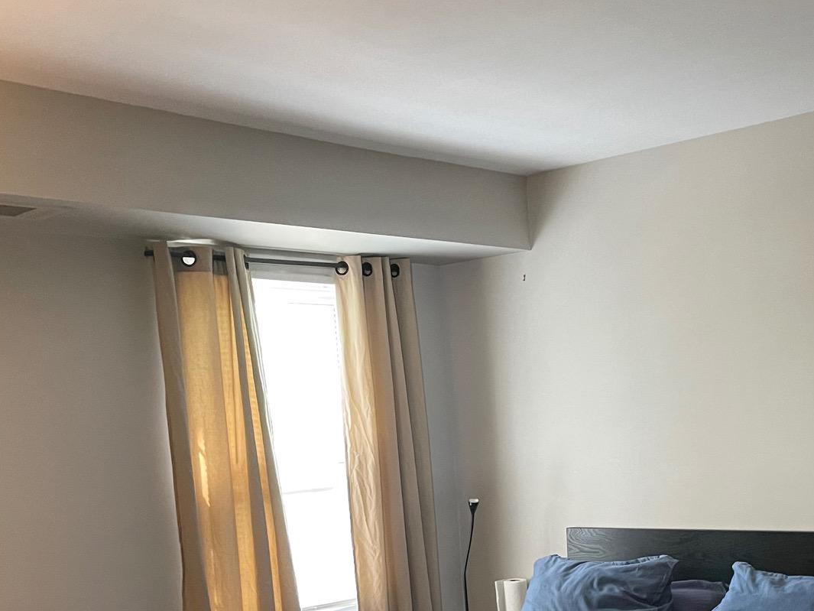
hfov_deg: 37.9
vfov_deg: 28.0
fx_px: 1176
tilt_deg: -4.7
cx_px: 520
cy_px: 550
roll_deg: +3.6
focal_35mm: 50
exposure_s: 1/40
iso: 320
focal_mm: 4.2
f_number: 1.6
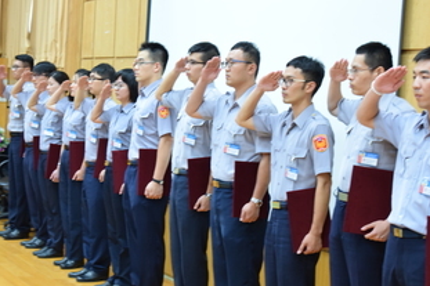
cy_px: 162
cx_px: 216
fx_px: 1015
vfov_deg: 16.0
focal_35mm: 85
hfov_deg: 23.9
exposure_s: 1/80
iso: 1400
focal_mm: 44
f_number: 4.5
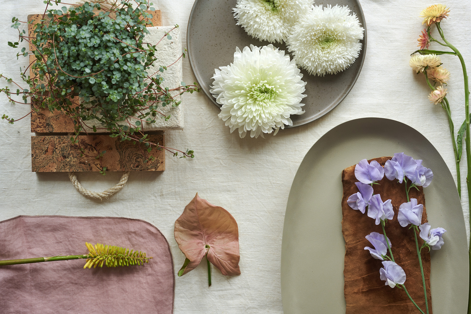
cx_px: 236
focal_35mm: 50
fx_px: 654
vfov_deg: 27.0
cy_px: 157
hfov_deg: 39.6
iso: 160
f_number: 10
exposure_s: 1/5
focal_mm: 50
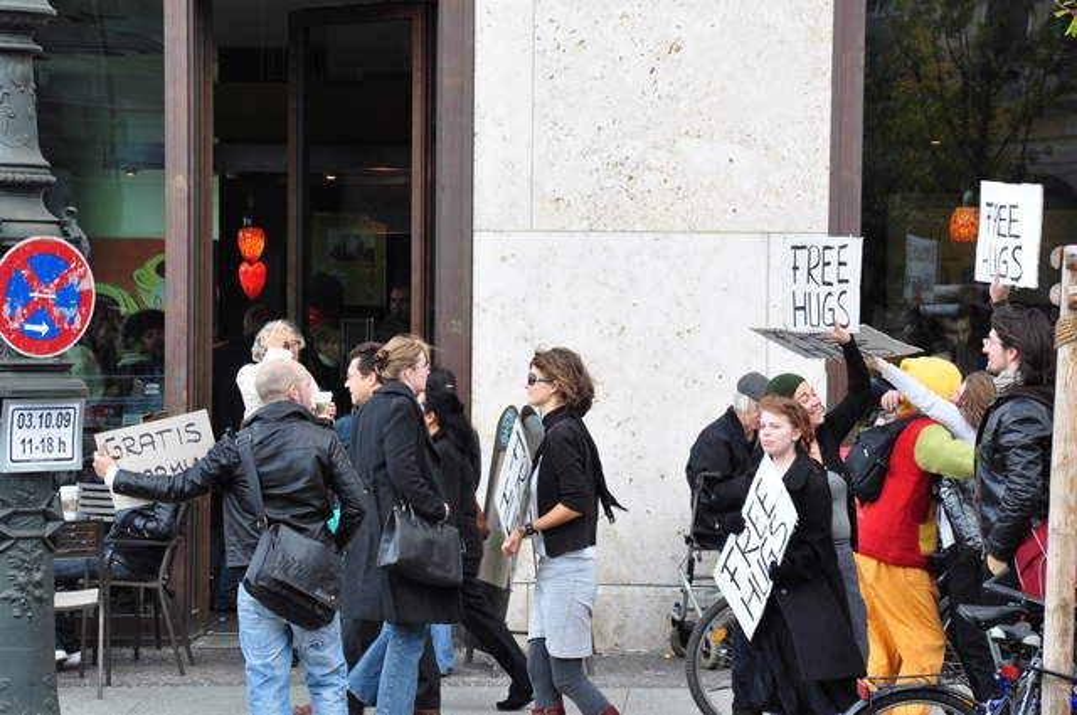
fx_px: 4706
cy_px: 358
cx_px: 538
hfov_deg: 13.1
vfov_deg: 8.7
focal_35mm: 158
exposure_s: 1/200
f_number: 10
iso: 640
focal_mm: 105
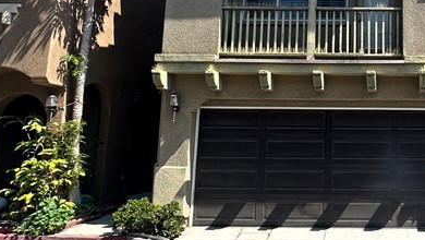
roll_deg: -1.9
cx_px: 369
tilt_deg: +9.1
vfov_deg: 29.5
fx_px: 451
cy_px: 72
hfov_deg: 46.3
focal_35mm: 40
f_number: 2.2
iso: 40
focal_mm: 2.22
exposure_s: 1/779
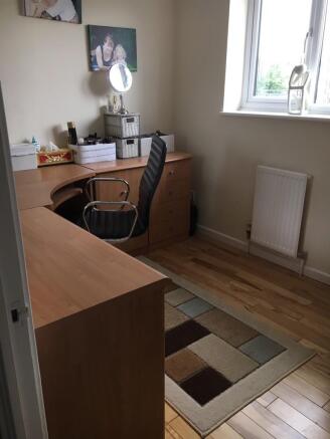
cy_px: 220
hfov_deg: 48.2
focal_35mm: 29
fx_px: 368
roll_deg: +0.3
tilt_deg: -18.6
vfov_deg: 61.6
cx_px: 165
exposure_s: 1/33
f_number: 2.2
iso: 40
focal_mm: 4.15
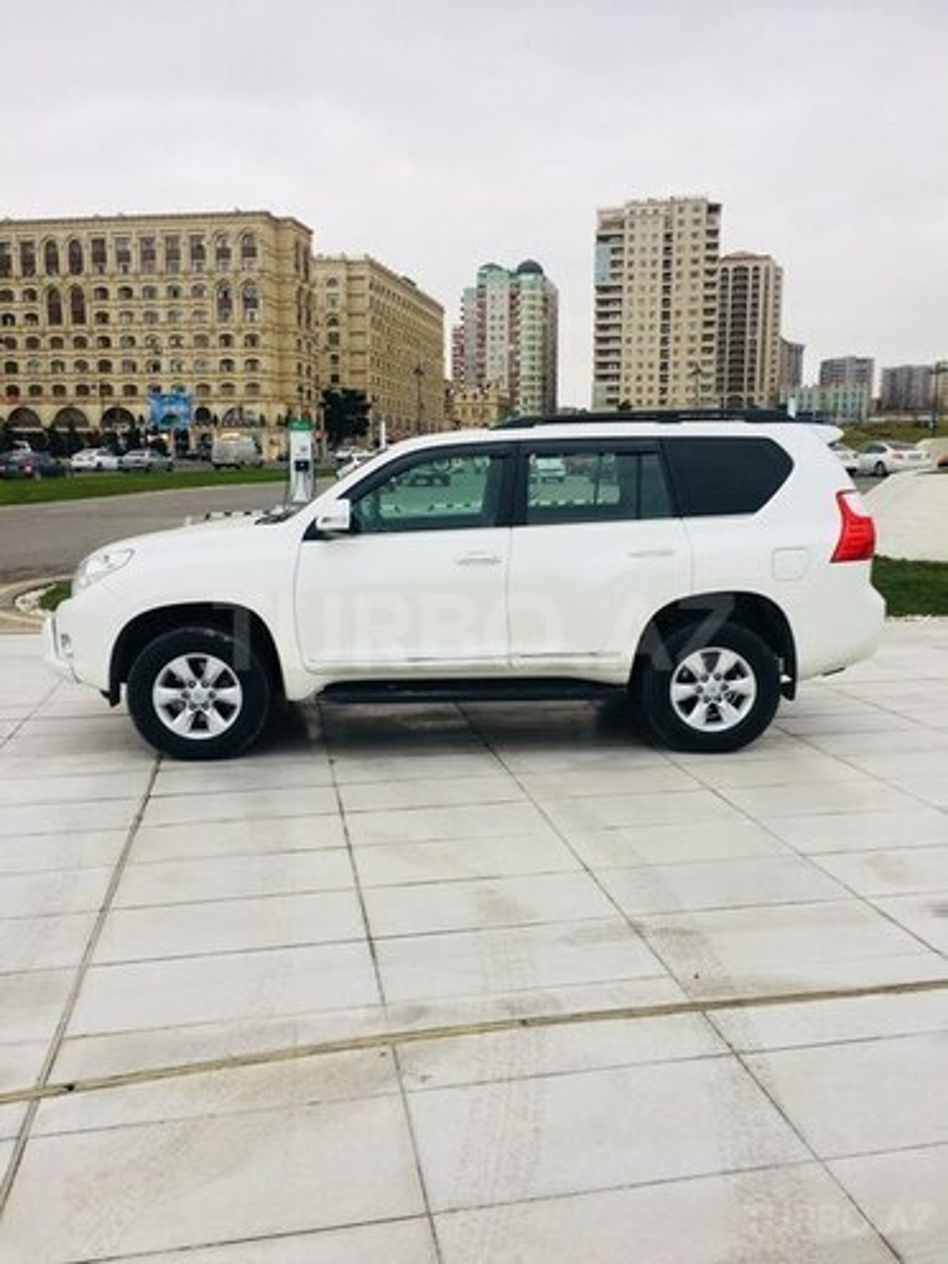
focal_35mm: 29
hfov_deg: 48.2
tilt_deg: -6.9
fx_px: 1059
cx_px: 474
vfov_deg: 61.7
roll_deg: +0.2
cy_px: 632
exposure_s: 1/103
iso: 25
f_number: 2.2
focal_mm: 4.15
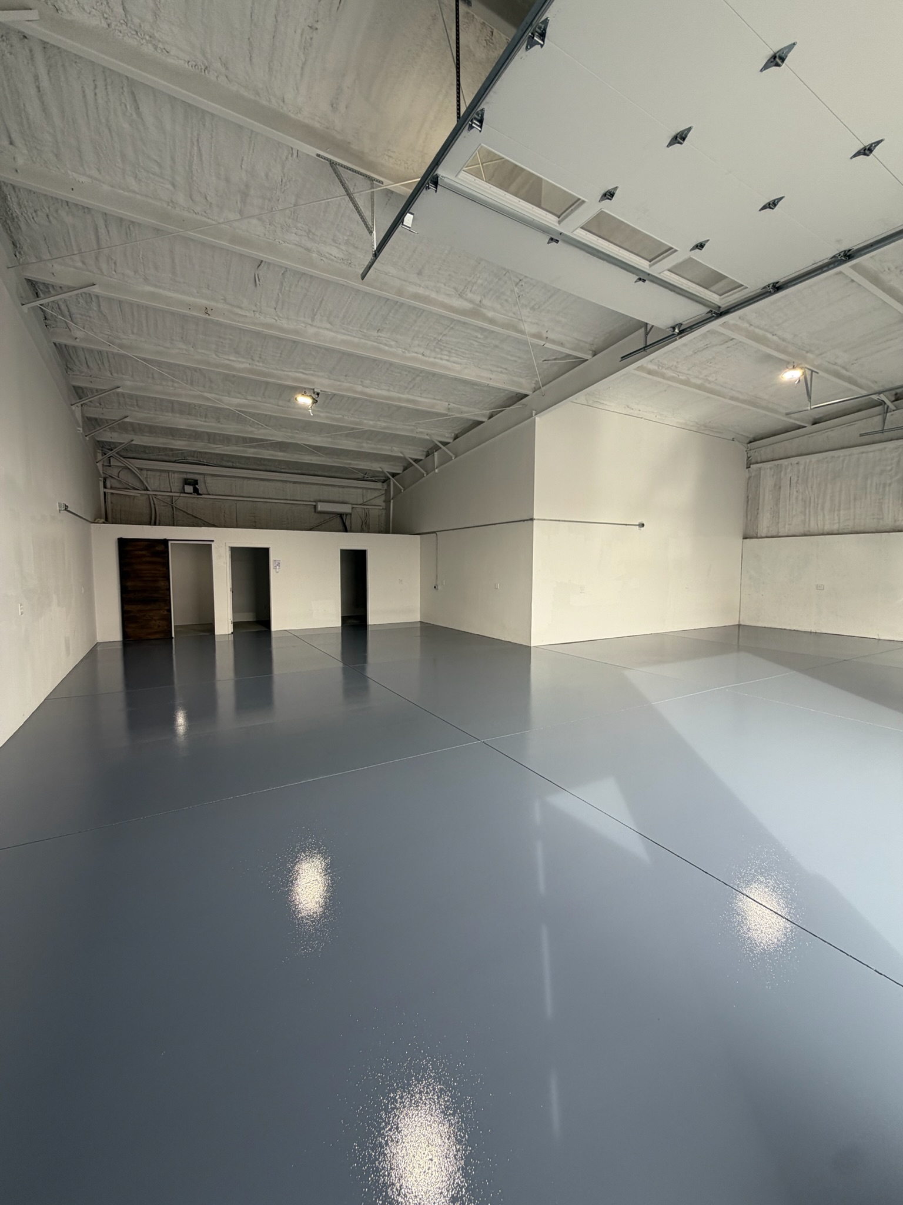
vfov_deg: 102.1
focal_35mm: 14
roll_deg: -0.1
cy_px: 602
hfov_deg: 85.7
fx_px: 487
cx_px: 452
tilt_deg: -4.1
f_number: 2.2
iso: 50
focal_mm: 2.22
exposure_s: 1/121
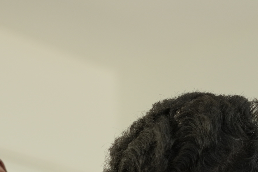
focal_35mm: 198
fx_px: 1419
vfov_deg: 6.8
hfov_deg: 10.4
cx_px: 89
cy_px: 320
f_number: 1.8
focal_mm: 50
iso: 400
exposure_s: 1/250
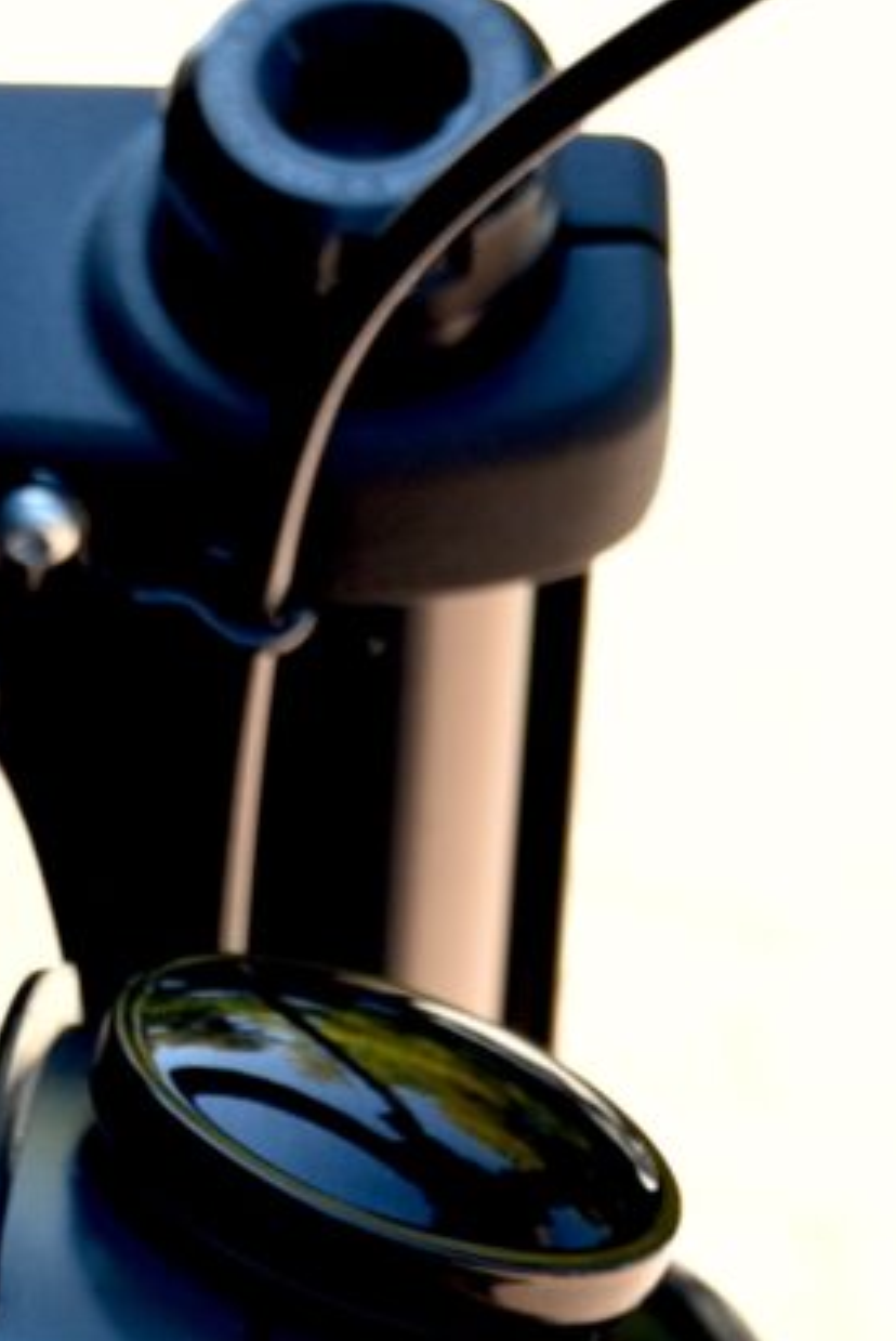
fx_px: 9242
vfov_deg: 7.8
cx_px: -592
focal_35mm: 248
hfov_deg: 5.5
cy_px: 3059
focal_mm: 40
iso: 100
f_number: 4.5
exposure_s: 1/80
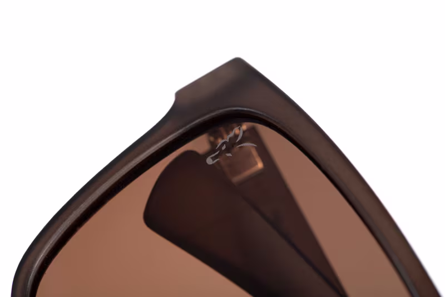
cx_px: 222
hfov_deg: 19.4
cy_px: 148
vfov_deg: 13.1
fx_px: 1298
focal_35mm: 105
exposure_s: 1/160
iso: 250
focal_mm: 105
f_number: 22
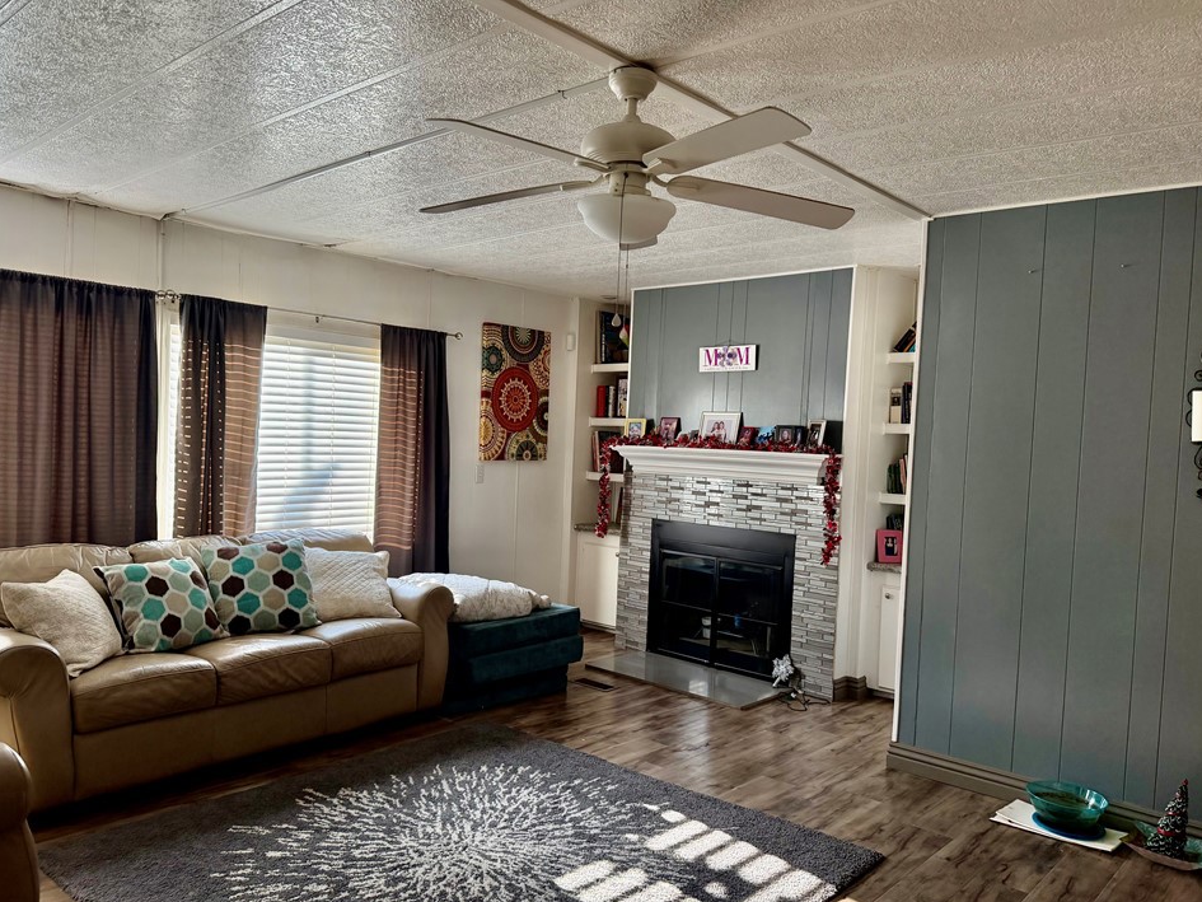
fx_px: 903
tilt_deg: -3.1
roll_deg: -2.4
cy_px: 467
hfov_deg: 67.3
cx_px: 588
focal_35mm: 26
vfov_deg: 53.1
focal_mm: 6.76
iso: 200
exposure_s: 1/112
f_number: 1.78
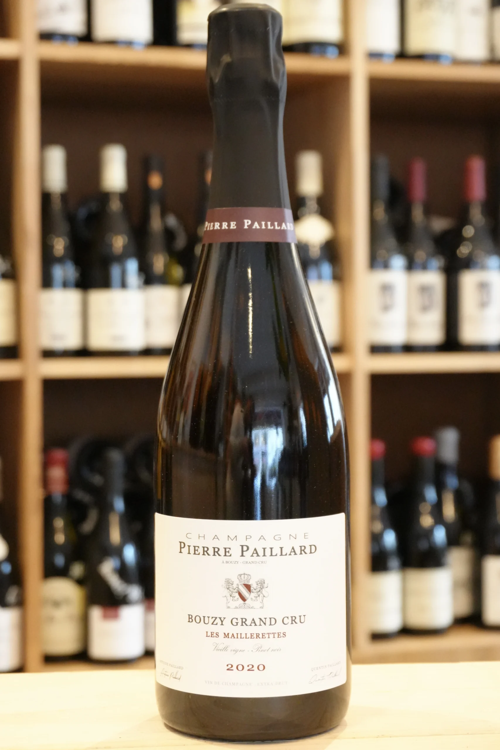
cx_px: 250
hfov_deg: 20.2
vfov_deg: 29.9
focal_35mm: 68
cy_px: 375
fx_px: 1407
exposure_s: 1/30
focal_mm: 45
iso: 6400
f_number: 7.1
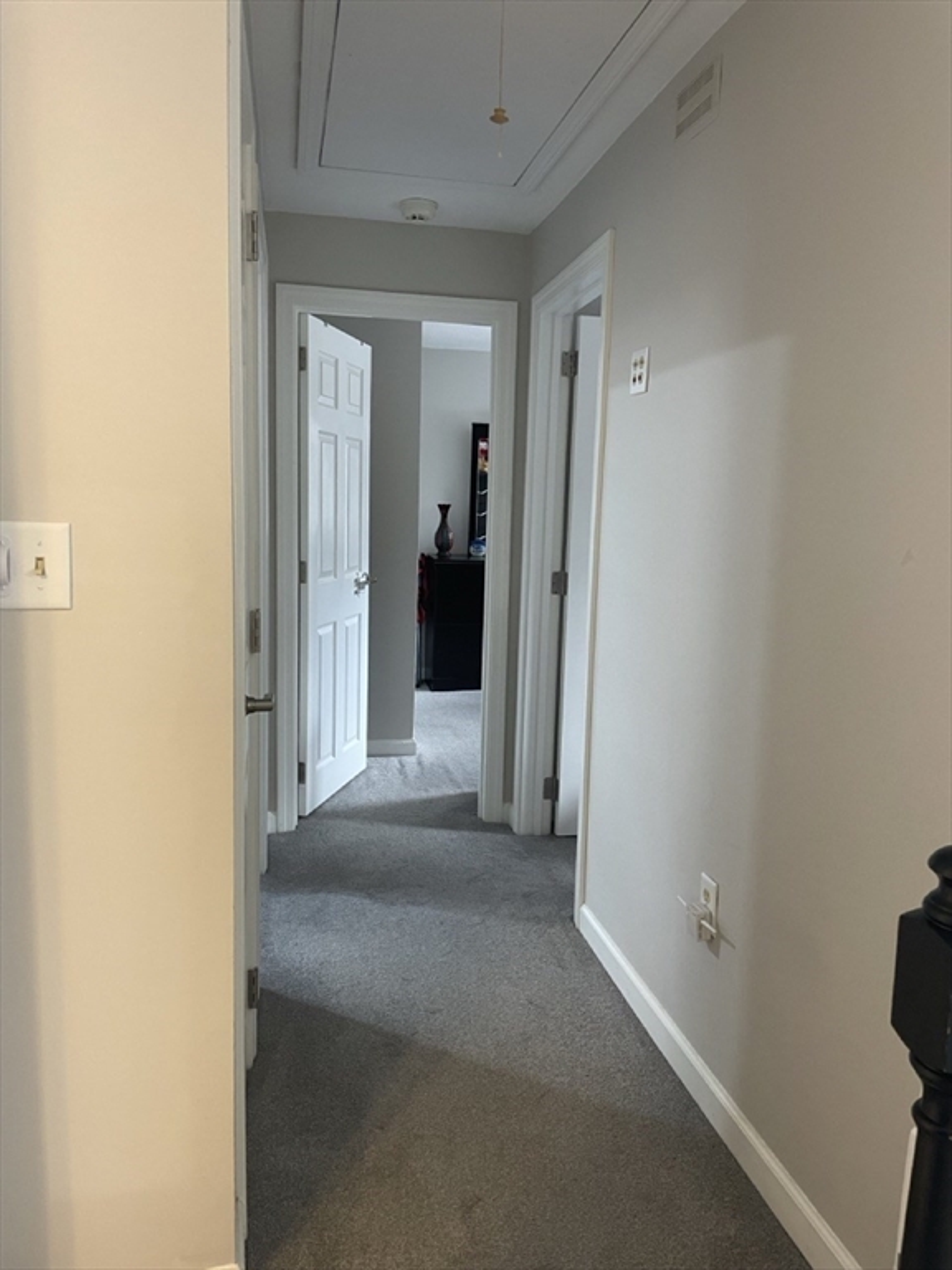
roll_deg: -1.3
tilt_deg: -7.2
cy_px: 635
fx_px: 953
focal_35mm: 26
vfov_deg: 67.3
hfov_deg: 53.1
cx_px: 476
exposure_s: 1/60
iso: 250
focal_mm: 4.2
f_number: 1.6
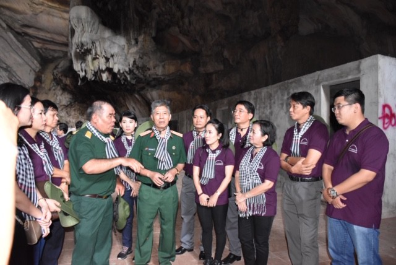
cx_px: 198
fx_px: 297
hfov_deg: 67.3
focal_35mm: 27
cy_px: 132
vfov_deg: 48.0
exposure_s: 1/60
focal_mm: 18
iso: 2800
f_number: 3.5
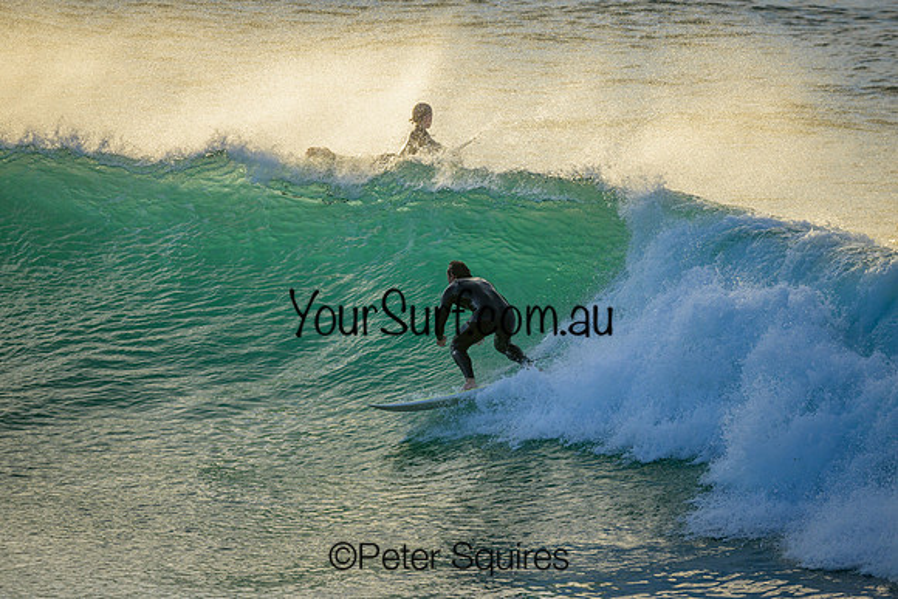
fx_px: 19959
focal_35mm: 800
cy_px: 300
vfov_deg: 1.7
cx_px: 449
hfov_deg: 2.6
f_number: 6.3
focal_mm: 800
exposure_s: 1/2000
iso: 500
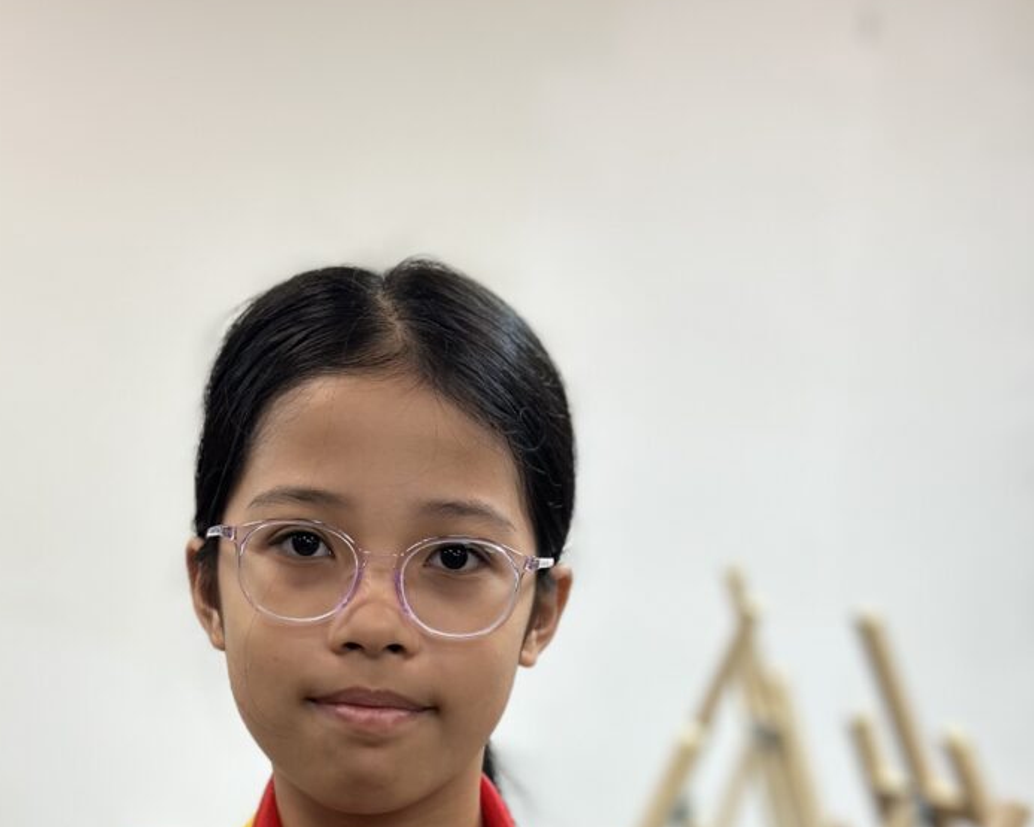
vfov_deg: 16.5
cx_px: 472
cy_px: 953
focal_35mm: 90
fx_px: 2754
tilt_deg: -9.4
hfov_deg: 21.3
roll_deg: -2.5
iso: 80
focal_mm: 6.86
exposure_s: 1/121
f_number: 1.78
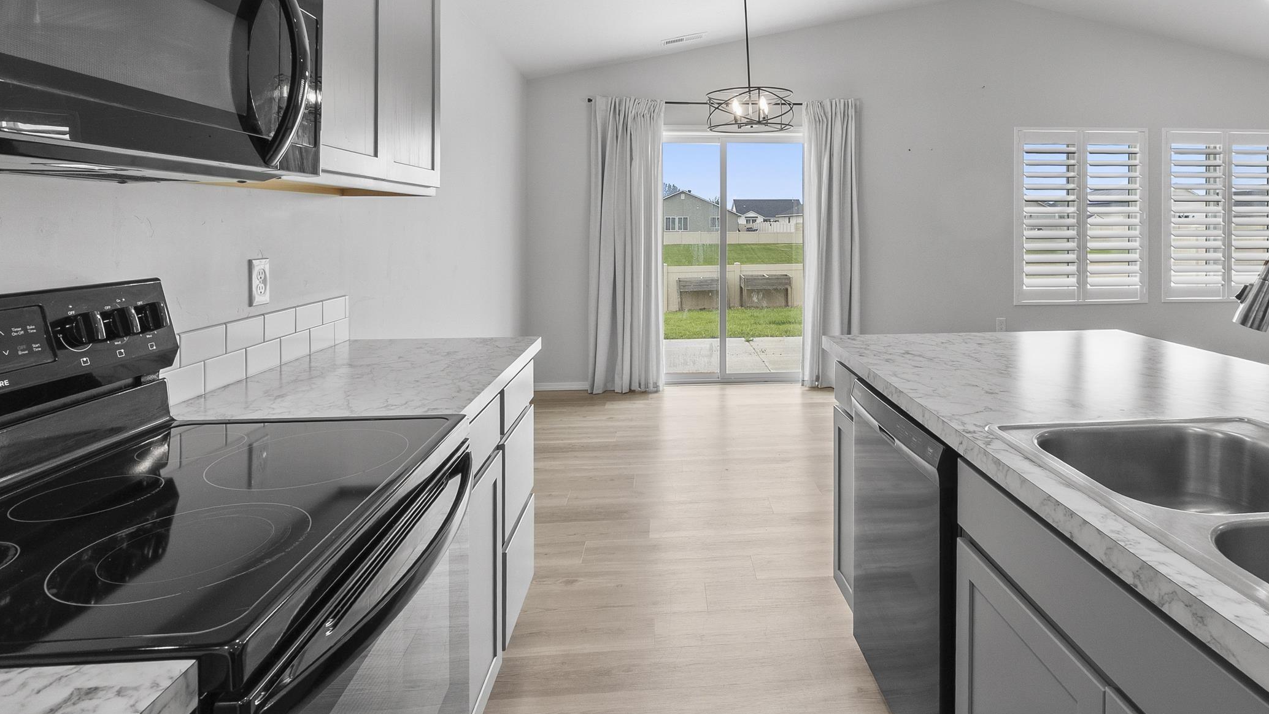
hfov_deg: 89.1
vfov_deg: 57.7
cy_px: 271
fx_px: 639
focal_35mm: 19
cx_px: 717
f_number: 7.1
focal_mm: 10
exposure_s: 1/20
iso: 640
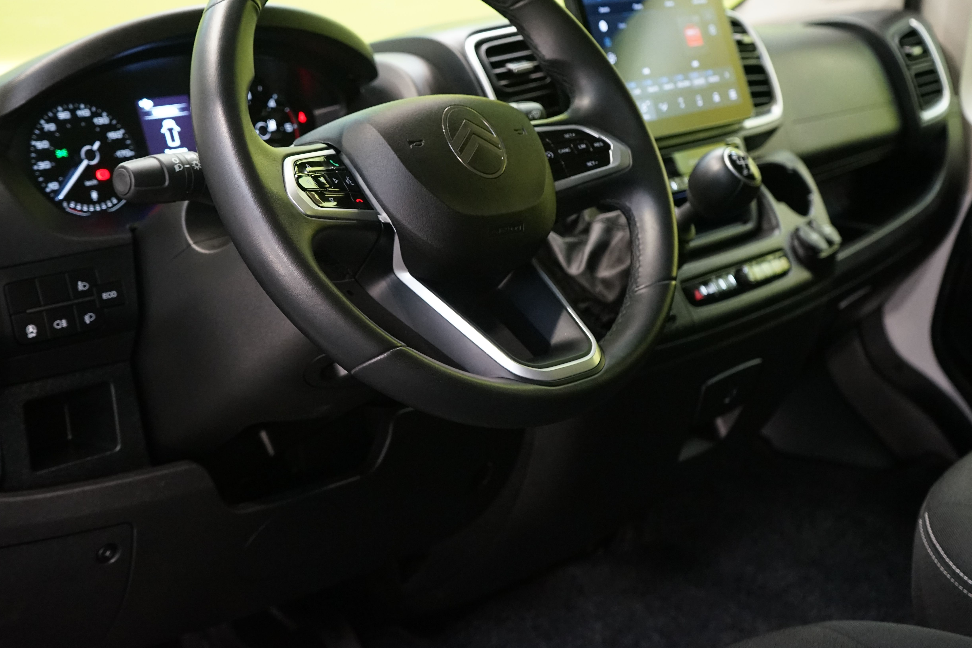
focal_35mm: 44
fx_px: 1188
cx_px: 383
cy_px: 260
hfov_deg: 44.2
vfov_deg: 30.4
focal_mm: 36
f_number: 5
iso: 3200
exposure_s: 1/50
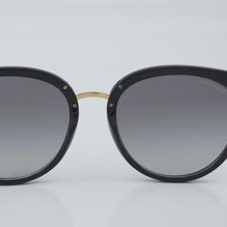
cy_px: 114
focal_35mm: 107
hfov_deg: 16.3
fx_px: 791
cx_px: 94
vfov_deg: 16.3
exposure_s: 1/4
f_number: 32
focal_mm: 55
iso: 100
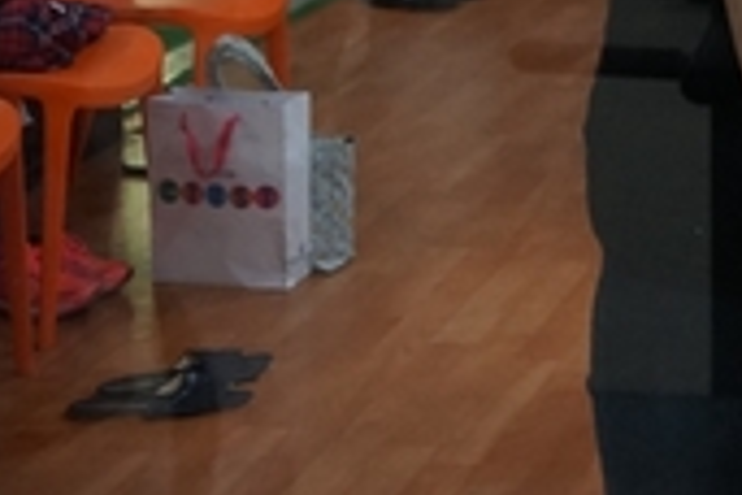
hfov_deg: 14.4
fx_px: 2535
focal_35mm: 123
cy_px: -367
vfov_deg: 10.5
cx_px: 1384
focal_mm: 20
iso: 640
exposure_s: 1/60
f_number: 4
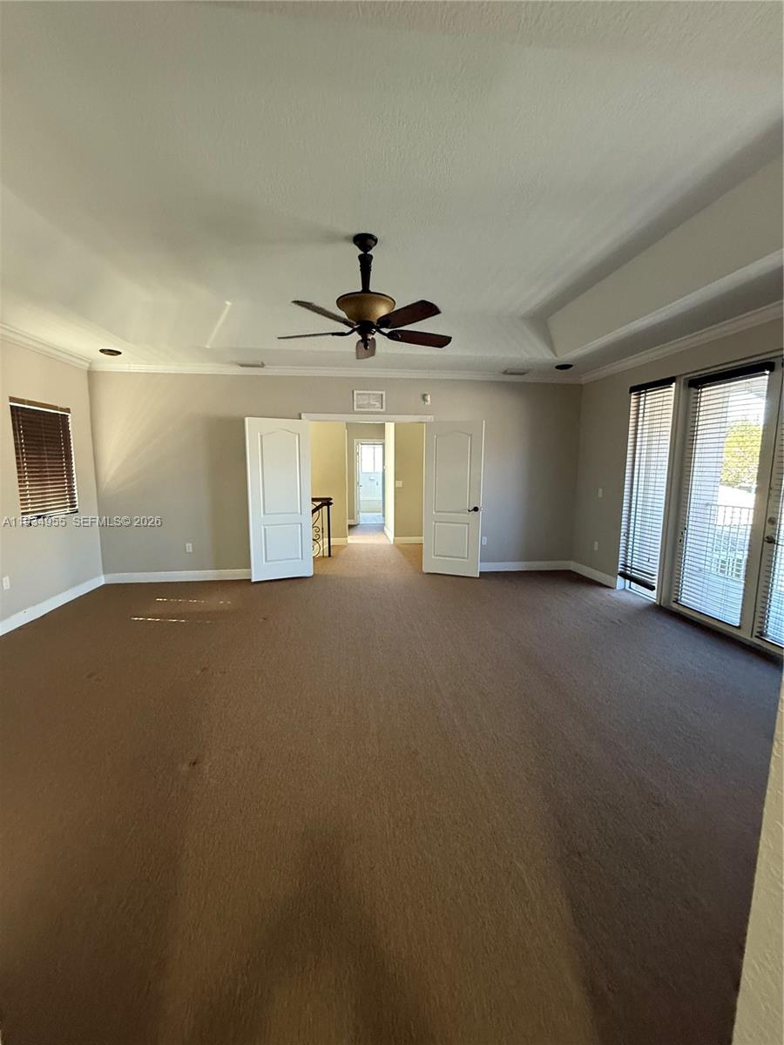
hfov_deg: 85.7
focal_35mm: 14
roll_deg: +0.1
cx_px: 392
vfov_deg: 102.1
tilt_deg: -6.4
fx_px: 423
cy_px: 522
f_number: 2.2
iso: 640
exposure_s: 1/60
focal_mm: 2.22
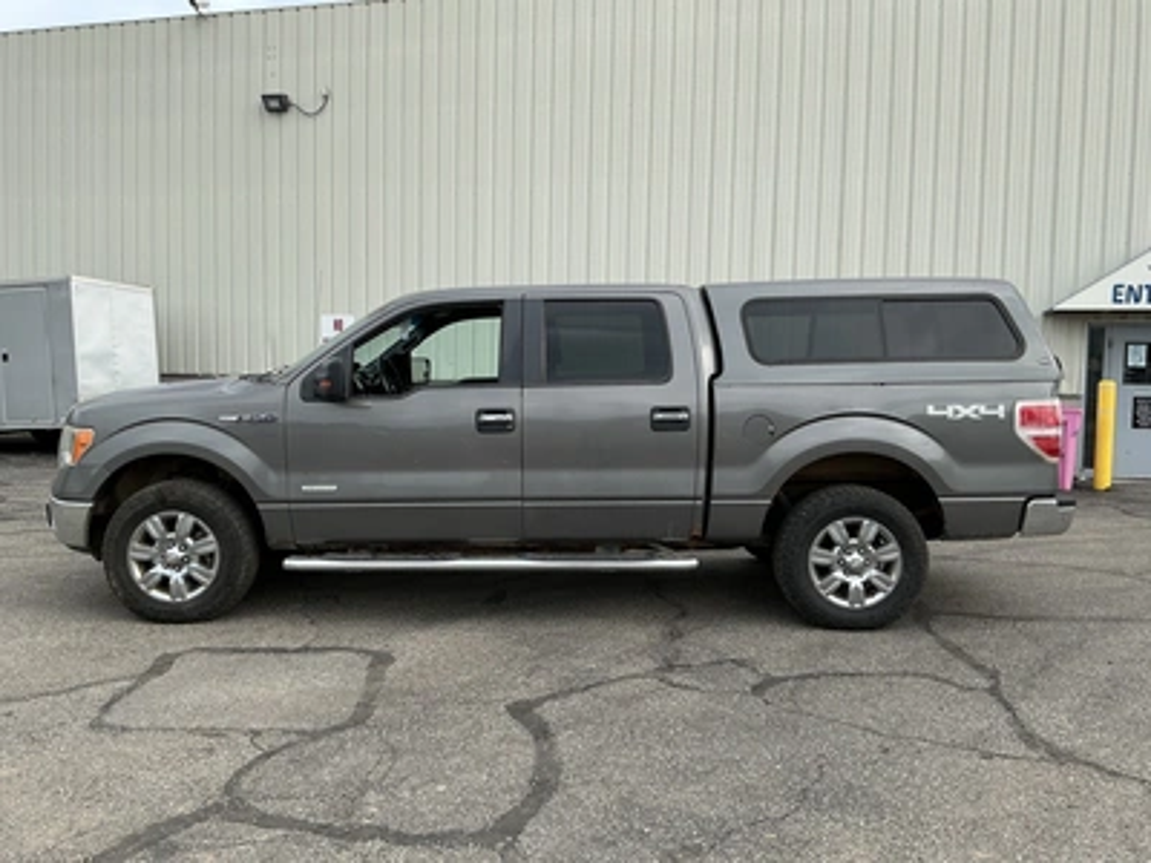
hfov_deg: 63.4
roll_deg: -2.3
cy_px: 432
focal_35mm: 28
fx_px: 931
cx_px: 576
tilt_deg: +0.3
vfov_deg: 49.7
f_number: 1.8
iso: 25
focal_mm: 3
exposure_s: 1/883
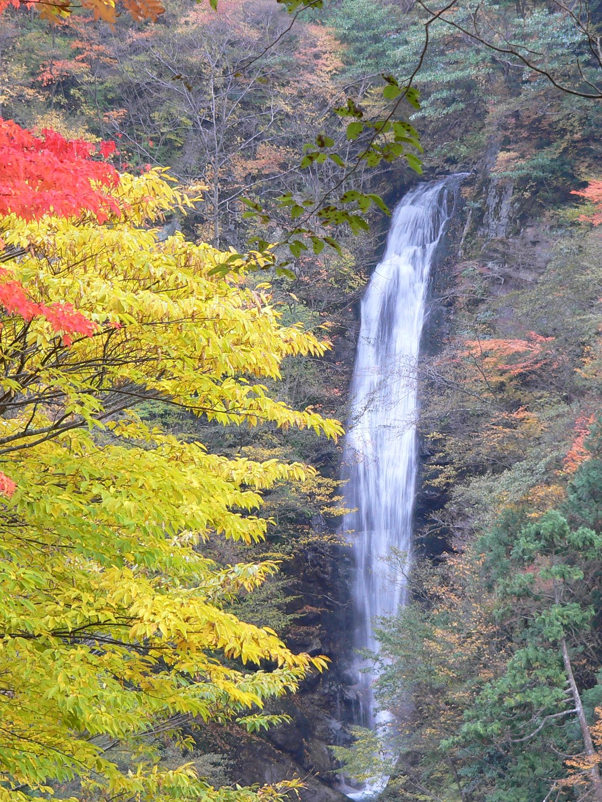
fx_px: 3779
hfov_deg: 9.1
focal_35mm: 163
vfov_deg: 12.1
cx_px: 384
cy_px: 401
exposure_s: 1/10
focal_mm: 20.2
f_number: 2.8
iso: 80
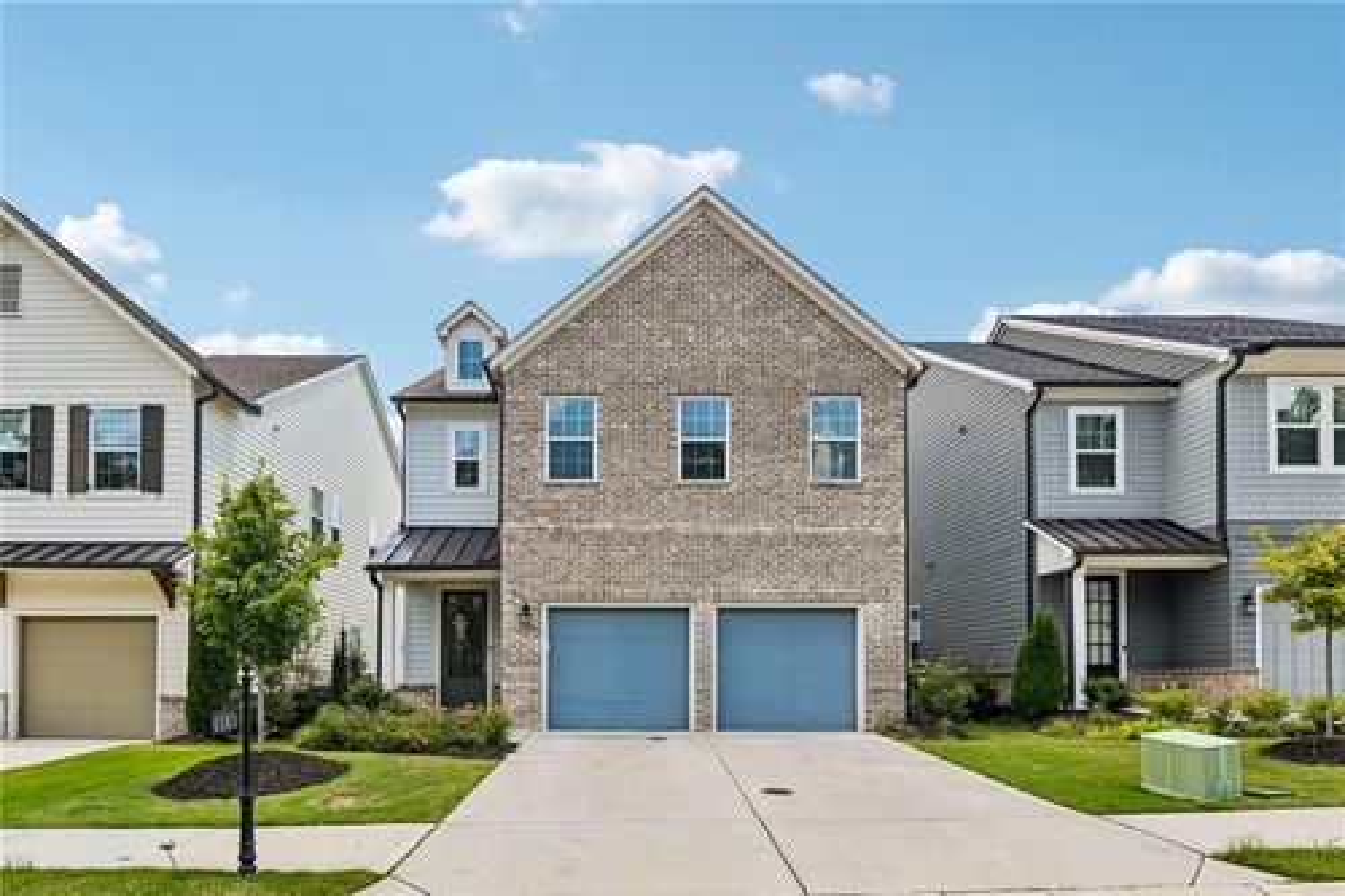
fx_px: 784
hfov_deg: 81.2
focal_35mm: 21
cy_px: 448
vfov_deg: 59.5
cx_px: 672
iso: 200
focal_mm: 21
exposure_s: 1/640
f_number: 8
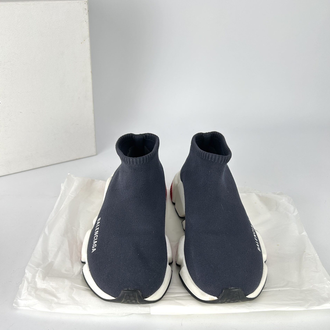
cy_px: 212
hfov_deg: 52.5
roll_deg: -2.0
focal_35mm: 31
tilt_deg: -36.8
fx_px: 334
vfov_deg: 51.8
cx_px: 166
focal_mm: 5.7
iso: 40
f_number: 1.5
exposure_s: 1/166
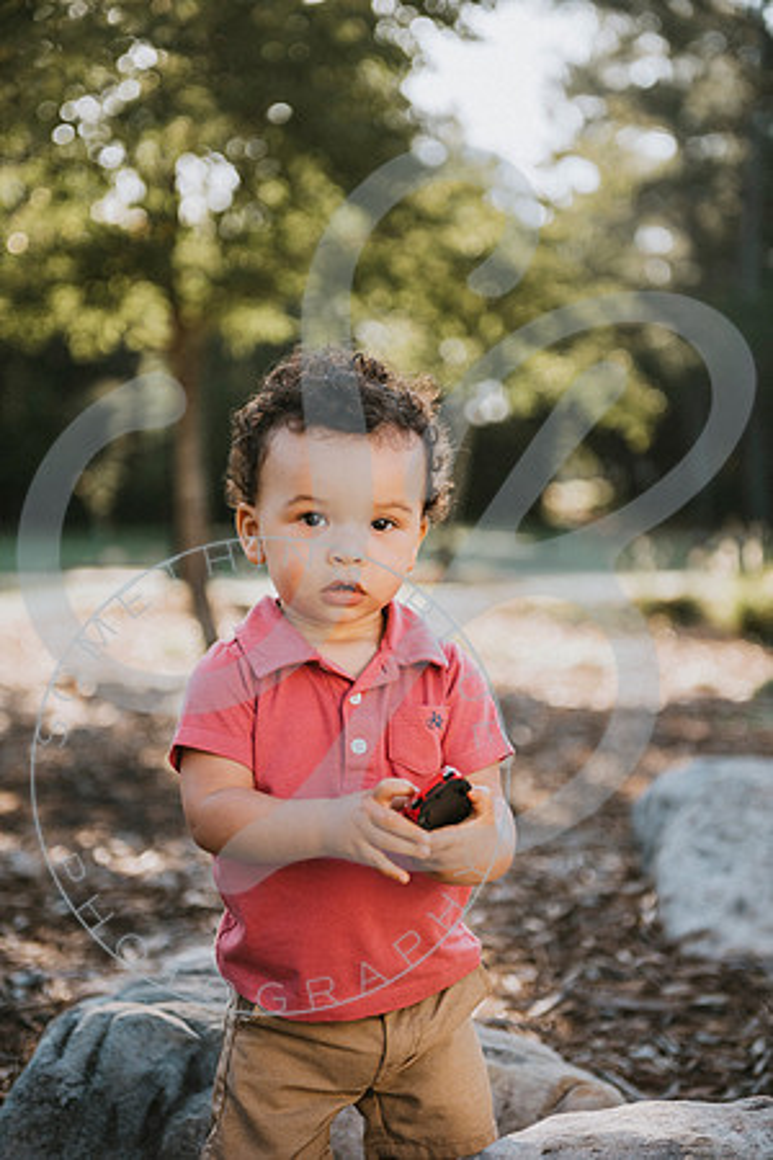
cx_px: 386
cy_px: 580
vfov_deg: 28.8
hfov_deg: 19.5
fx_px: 2254
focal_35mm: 70
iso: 100
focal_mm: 70
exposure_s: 1/320
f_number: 2.8
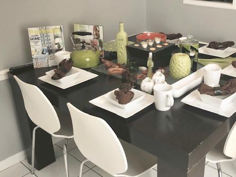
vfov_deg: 35.1
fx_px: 280
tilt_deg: -24.4
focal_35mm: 41
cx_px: 144
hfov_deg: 45.5
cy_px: 92
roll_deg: +2.5
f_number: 1.8
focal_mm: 4
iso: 25
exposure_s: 1/40
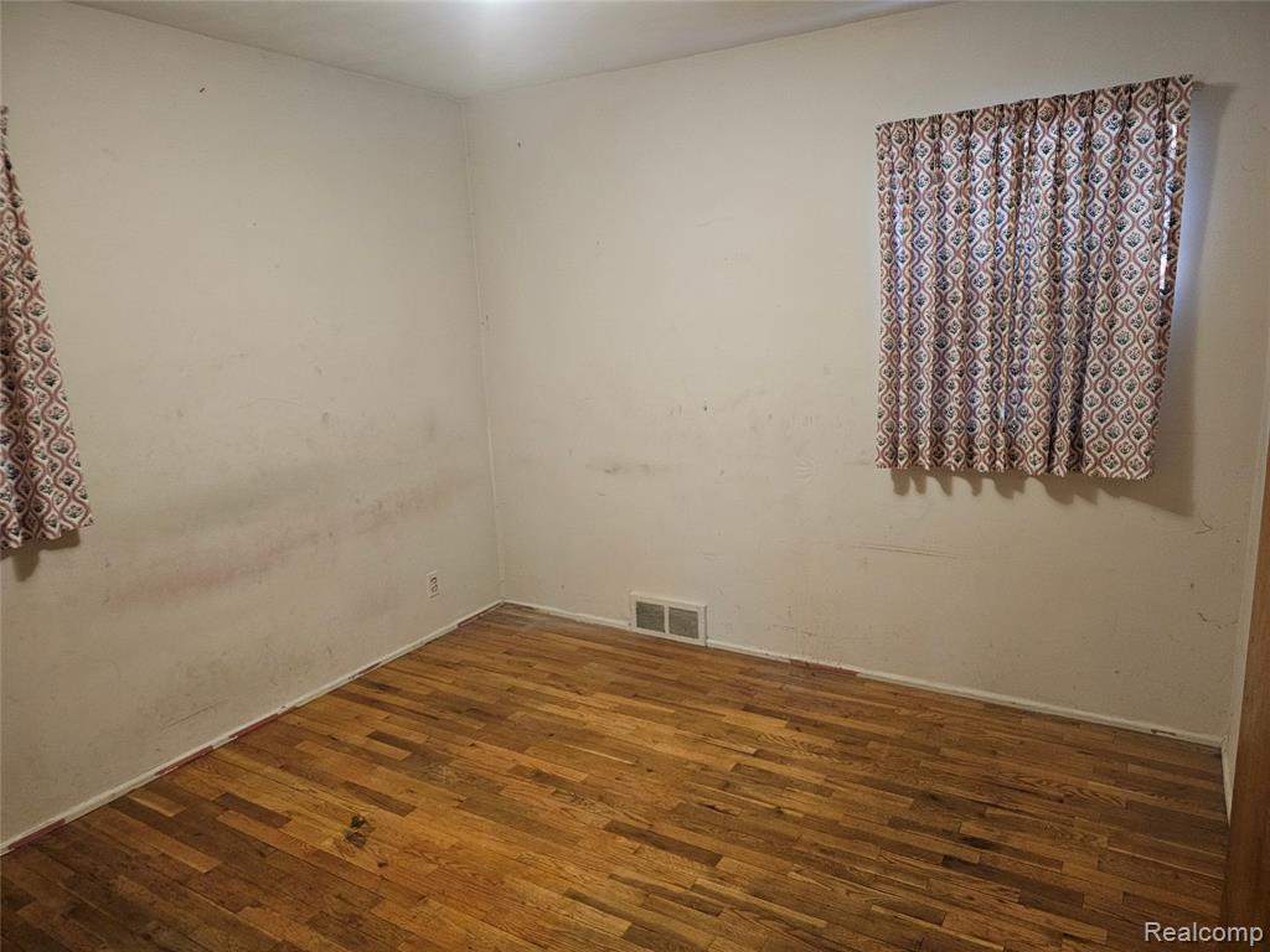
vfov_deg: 58.9
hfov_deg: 73.9
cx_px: 635
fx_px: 844
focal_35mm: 23
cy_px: 476
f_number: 1.7
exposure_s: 1/40
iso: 500
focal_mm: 6.3
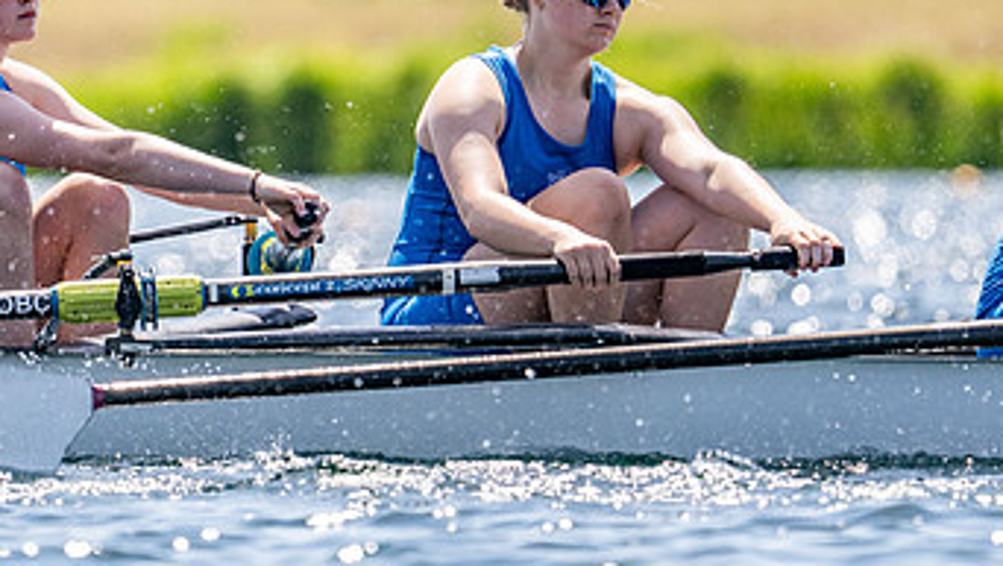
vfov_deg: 1.1
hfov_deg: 2.0
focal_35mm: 1064
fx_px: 28320
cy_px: 150
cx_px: 399
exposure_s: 1/2500
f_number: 4.5
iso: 250
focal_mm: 400
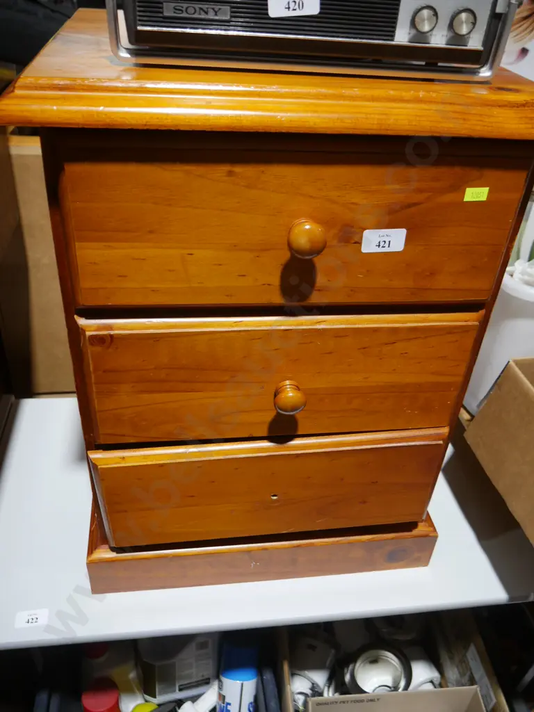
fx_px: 576
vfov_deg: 63.4
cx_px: 267
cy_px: 356
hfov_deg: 49.7
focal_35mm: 28
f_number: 3.5
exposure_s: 1/60
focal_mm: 14
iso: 320
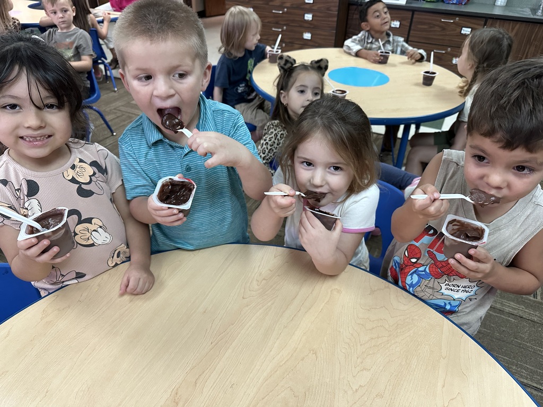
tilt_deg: -35.8
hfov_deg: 71.6
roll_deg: -1.3
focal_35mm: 24
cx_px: 272
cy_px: 204
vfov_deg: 56.8
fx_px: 376
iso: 500
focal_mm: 6.86
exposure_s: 1/60
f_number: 1.78
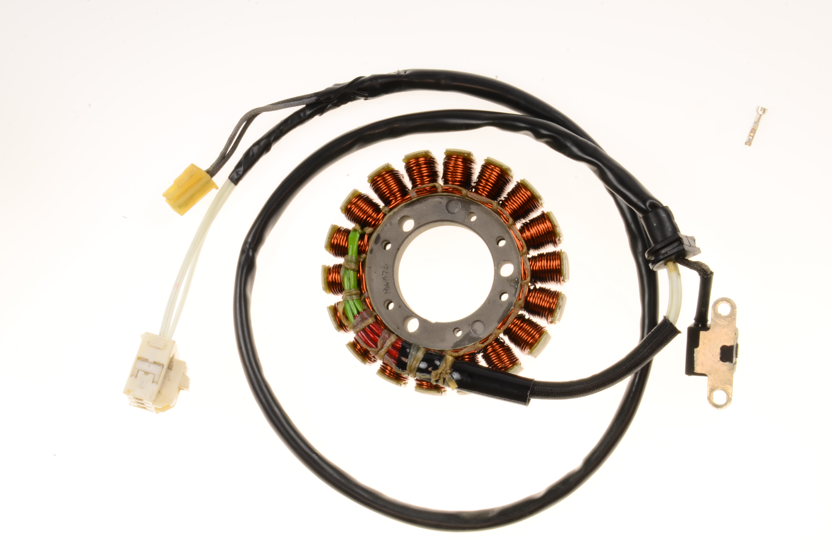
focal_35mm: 98
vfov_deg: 14.0
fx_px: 2249
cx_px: 416
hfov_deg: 21.0
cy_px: 276
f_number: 32
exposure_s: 1/1.6
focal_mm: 65
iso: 100
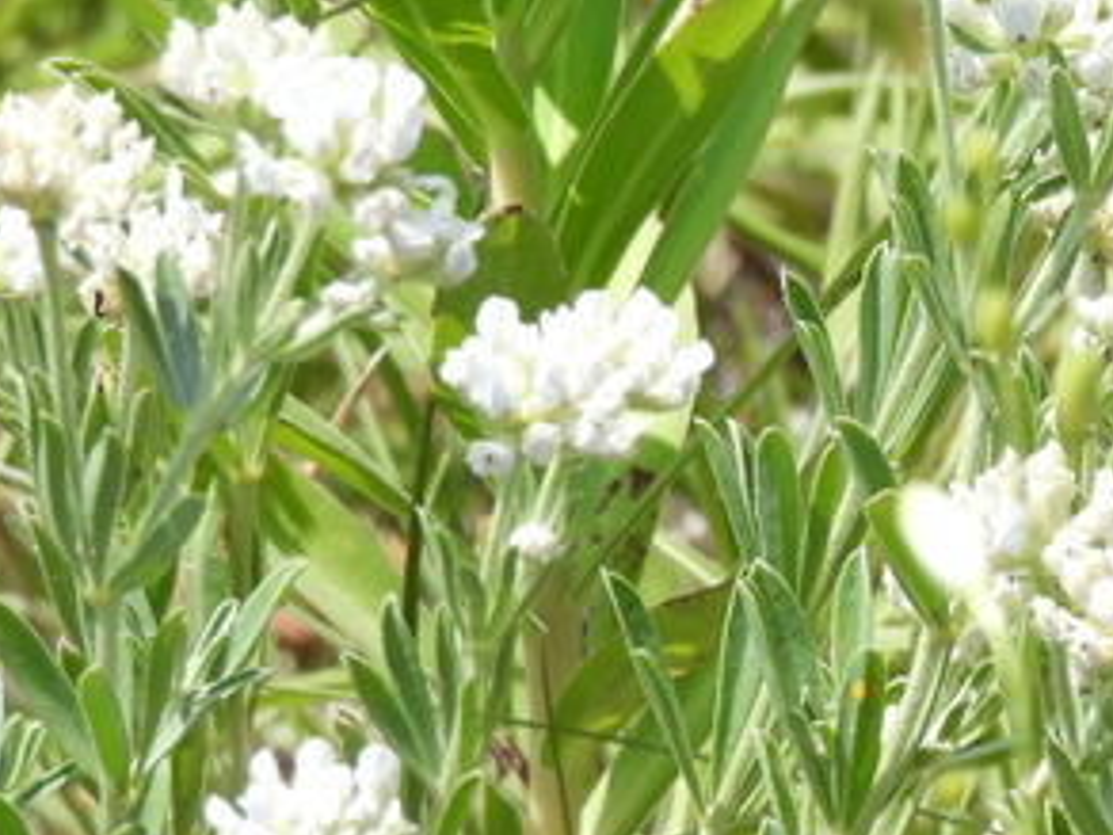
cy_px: 88
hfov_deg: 1.2
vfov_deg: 0.9
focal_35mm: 1607
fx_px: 51669
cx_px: 1172
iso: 100
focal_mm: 98.1
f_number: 5
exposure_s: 1/400
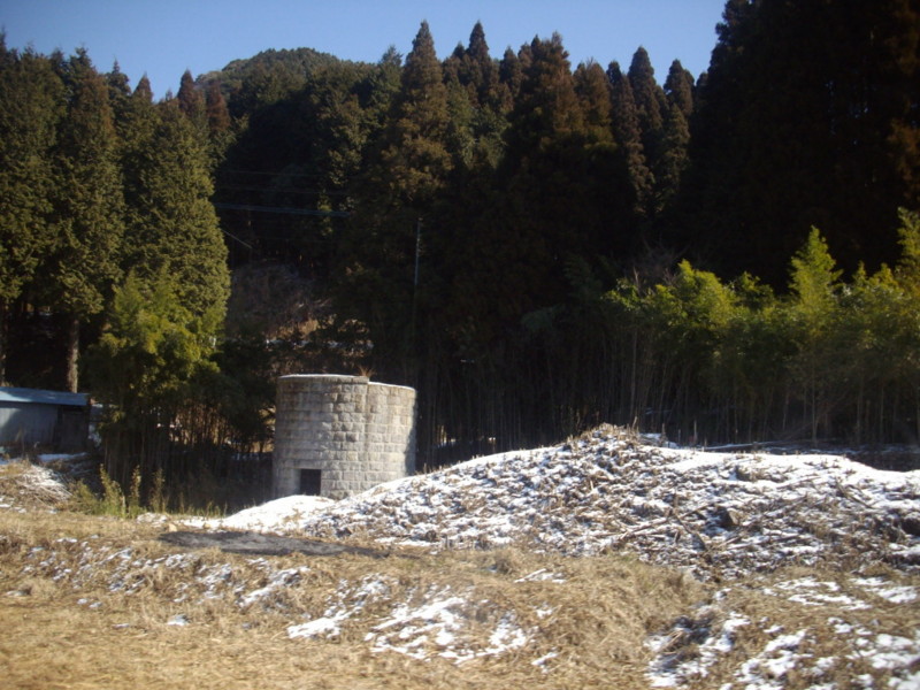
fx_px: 983
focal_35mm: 37
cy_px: 345
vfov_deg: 38.7
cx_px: 460
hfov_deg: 50.1
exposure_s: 1/160
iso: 80
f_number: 5.6
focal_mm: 6.2
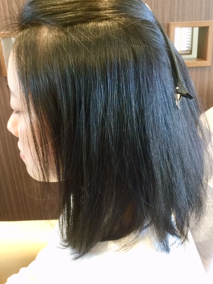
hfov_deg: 44.2
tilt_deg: -24.6
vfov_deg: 56.8
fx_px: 263
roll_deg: +3.2
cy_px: 140
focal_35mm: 32
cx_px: 109
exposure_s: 1/30
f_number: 2.4
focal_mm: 3.3
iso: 100
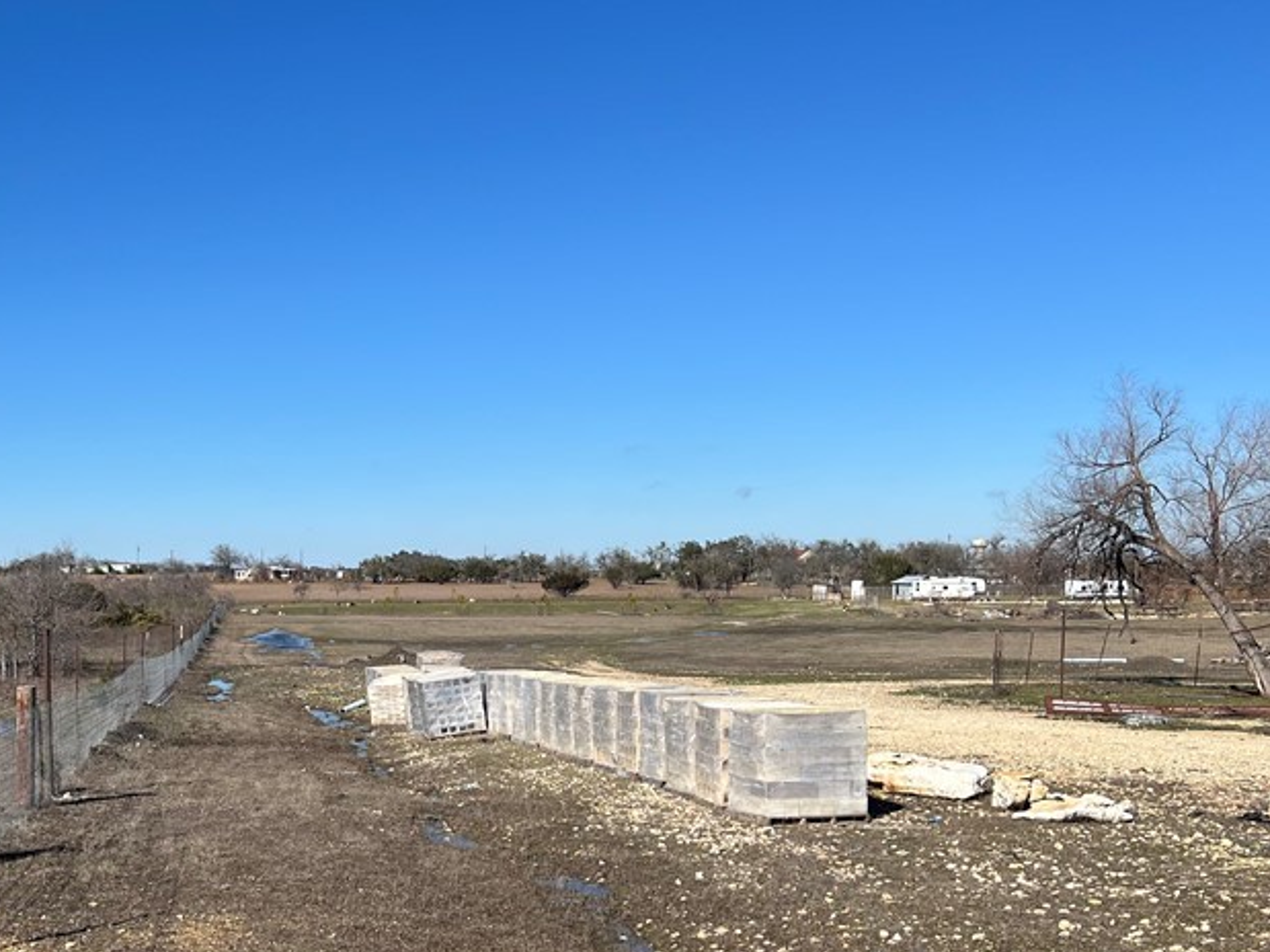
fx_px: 1577
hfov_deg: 42.6
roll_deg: +0.8
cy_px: 718
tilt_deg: -6.1
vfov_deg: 32.9
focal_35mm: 43
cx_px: 334
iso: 50
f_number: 1.5
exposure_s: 1/5319
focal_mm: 5.7
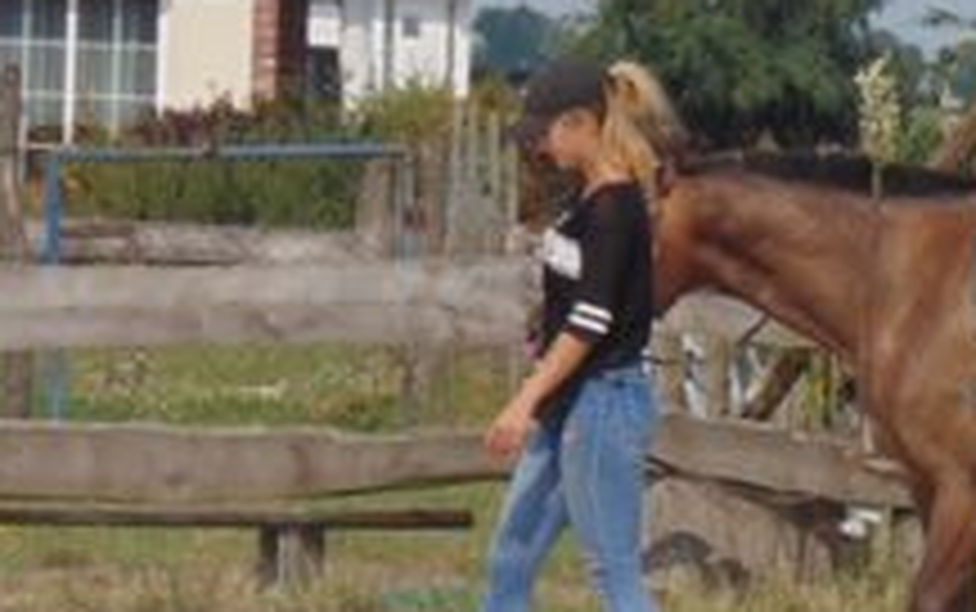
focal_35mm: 513
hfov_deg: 4.1
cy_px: 306
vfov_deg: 2.6
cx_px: 1102
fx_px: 13656
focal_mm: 29.5
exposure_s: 1/200
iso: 80
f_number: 10.4
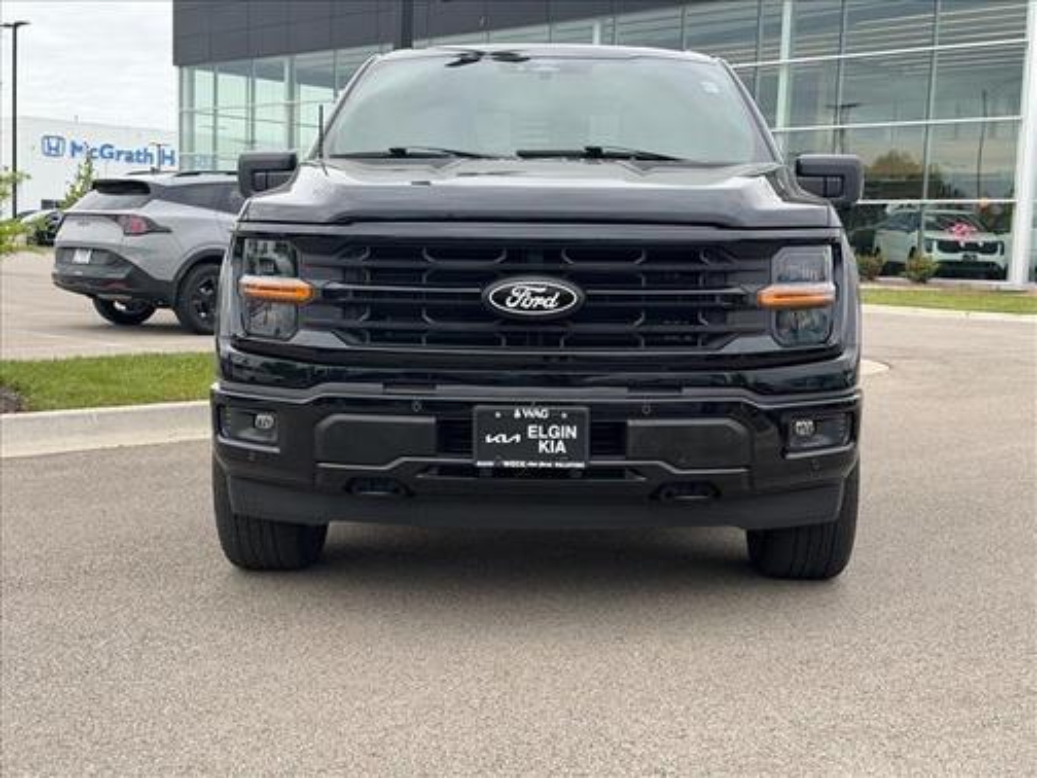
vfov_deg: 30.3
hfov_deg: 39.7
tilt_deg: -5.9
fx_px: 1438
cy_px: 389
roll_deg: -2.6
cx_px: 518
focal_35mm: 48
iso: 100
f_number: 1.78
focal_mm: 6.76
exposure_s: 1/2762
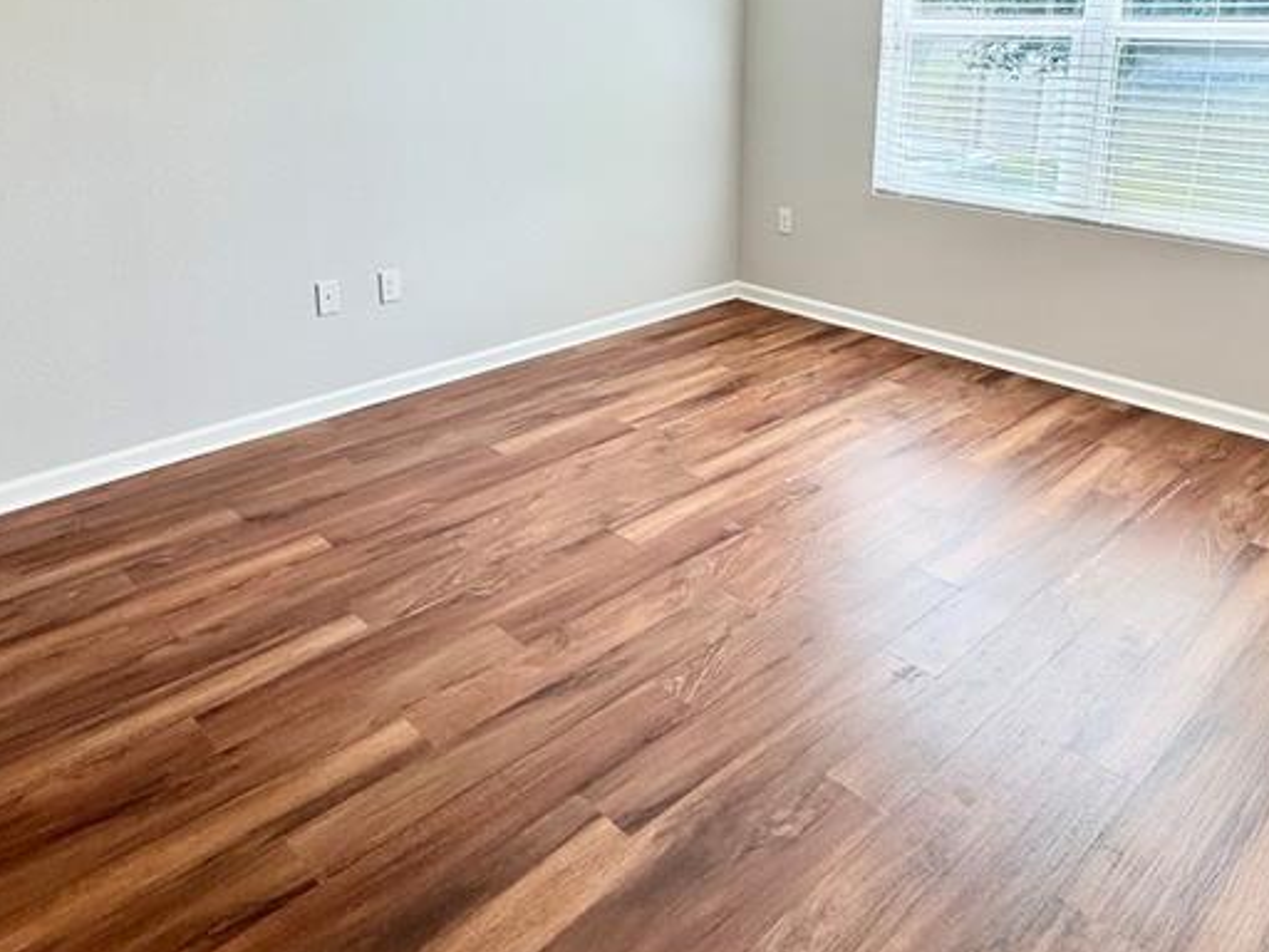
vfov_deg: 48.2
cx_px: 625
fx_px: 1026
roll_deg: -0.1
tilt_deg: -14.7
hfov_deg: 63.4
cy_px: 260
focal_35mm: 28
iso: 50
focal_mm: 2.22
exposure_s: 1/120
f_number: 2.2
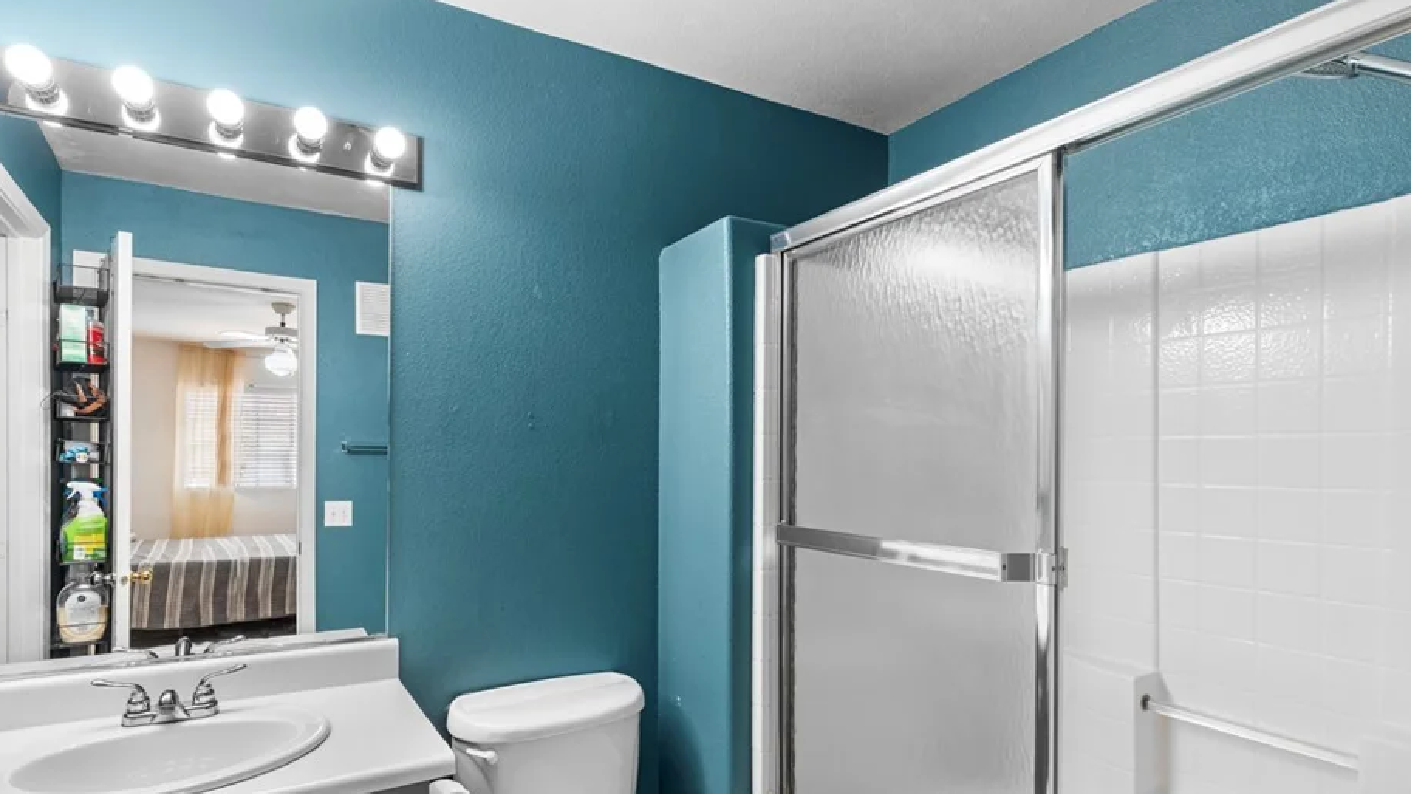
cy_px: 462
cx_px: 679
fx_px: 748
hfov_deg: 86.6
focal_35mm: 20
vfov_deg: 55.6
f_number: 8
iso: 500
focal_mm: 17
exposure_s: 1/13
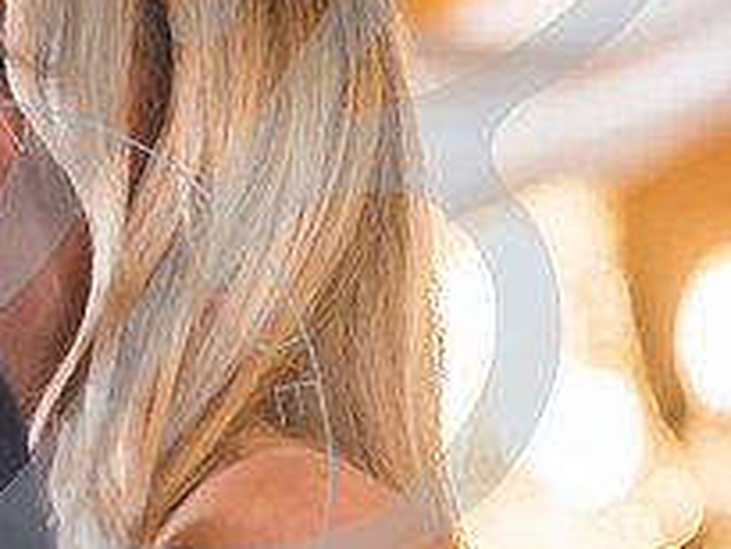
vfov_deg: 2.7
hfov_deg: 3.6
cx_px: 143
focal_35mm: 545
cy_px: 166
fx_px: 11516
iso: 1000
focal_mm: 200
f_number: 2.8
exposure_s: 1/200
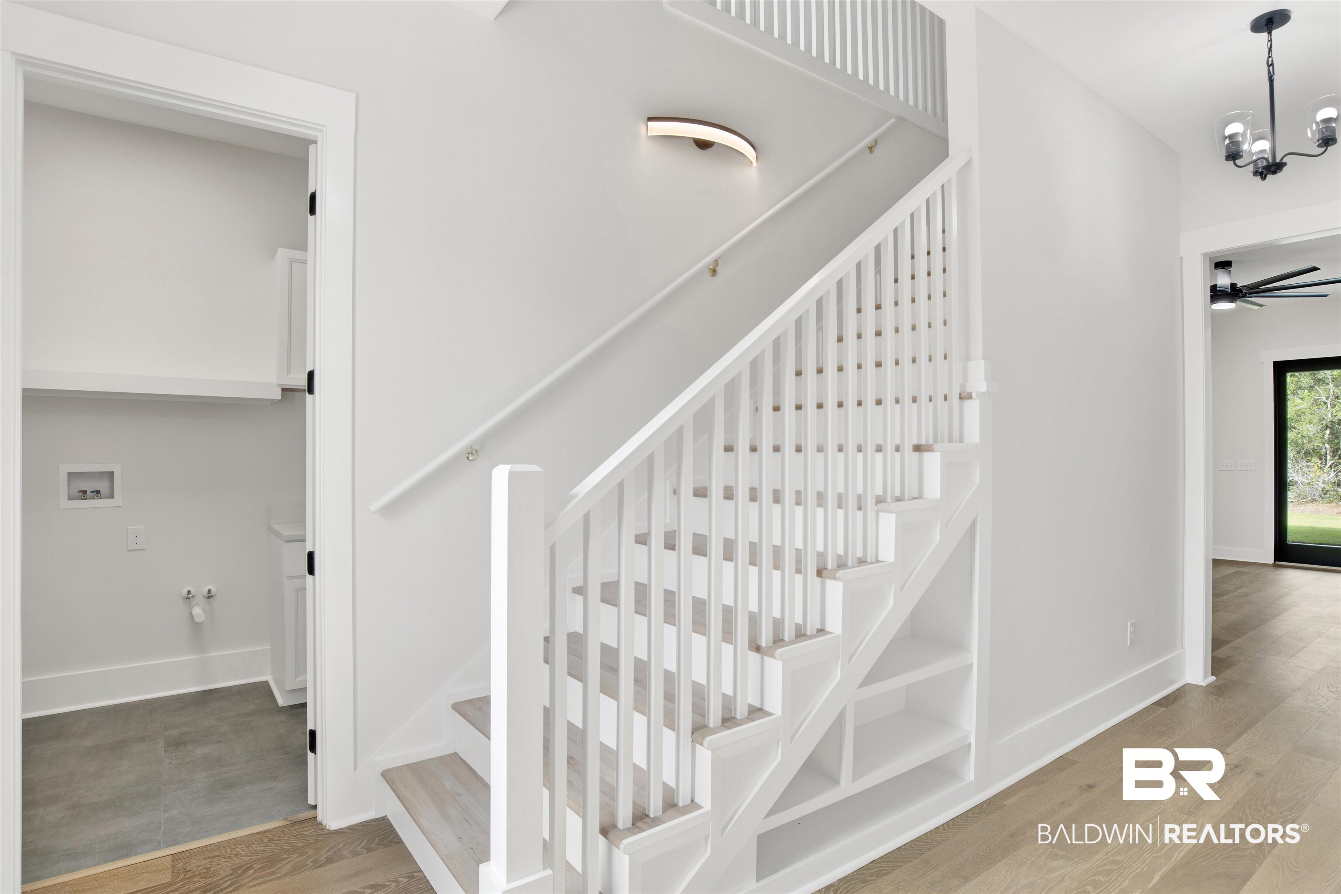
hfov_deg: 90.0
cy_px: 447
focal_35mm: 18
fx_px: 670
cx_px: 670
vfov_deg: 67.4
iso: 200
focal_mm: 18
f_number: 11
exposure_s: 1/15
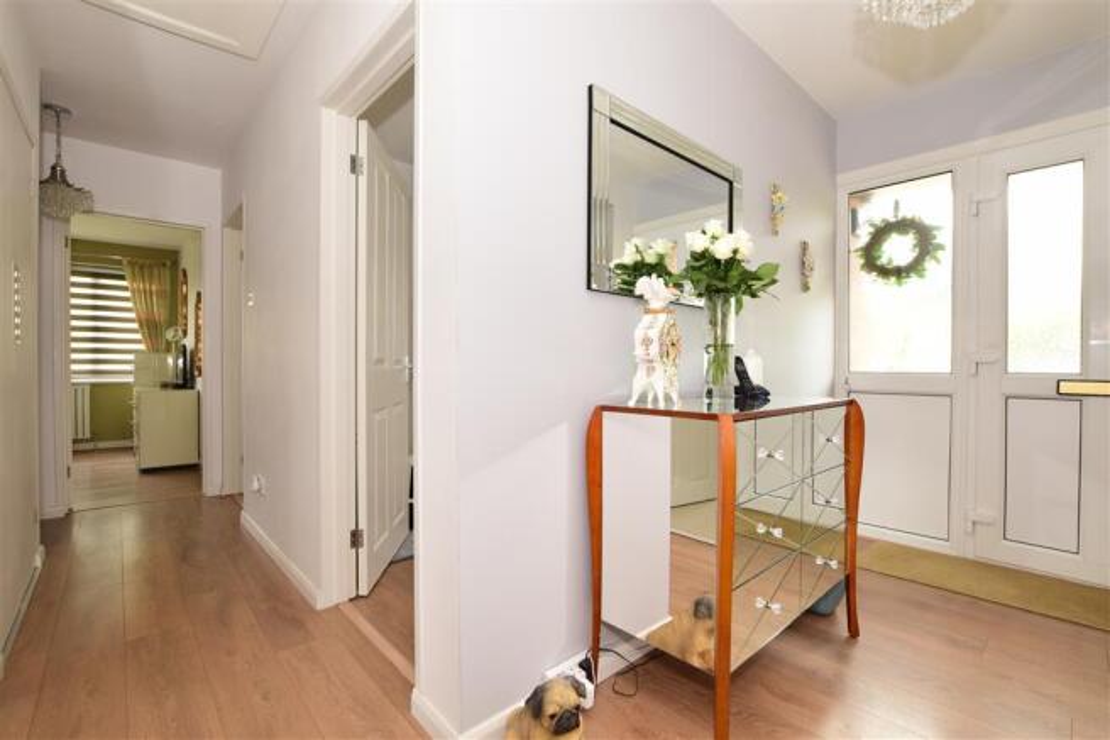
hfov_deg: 100.4
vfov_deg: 77.3
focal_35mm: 15
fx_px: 462
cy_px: 370
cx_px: 555
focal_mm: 10
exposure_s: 1/15
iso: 400
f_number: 7.1
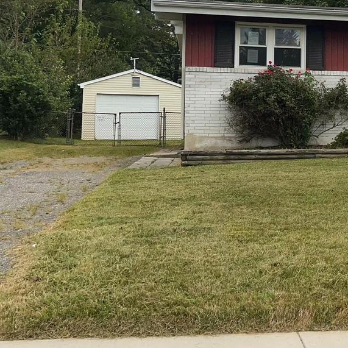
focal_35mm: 58
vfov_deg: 29.3
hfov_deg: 27.6
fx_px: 660
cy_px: 106
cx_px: 360
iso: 32
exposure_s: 1/1972
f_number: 1.5
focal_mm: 5.7
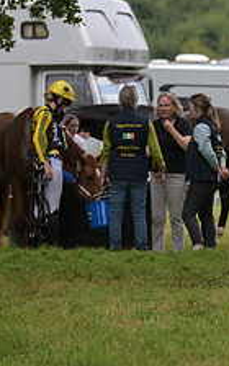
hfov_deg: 2.5
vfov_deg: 4.0
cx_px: 435
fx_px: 5282
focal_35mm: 529
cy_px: 69
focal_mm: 200
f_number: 5.6
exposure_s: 1/1250
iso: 640
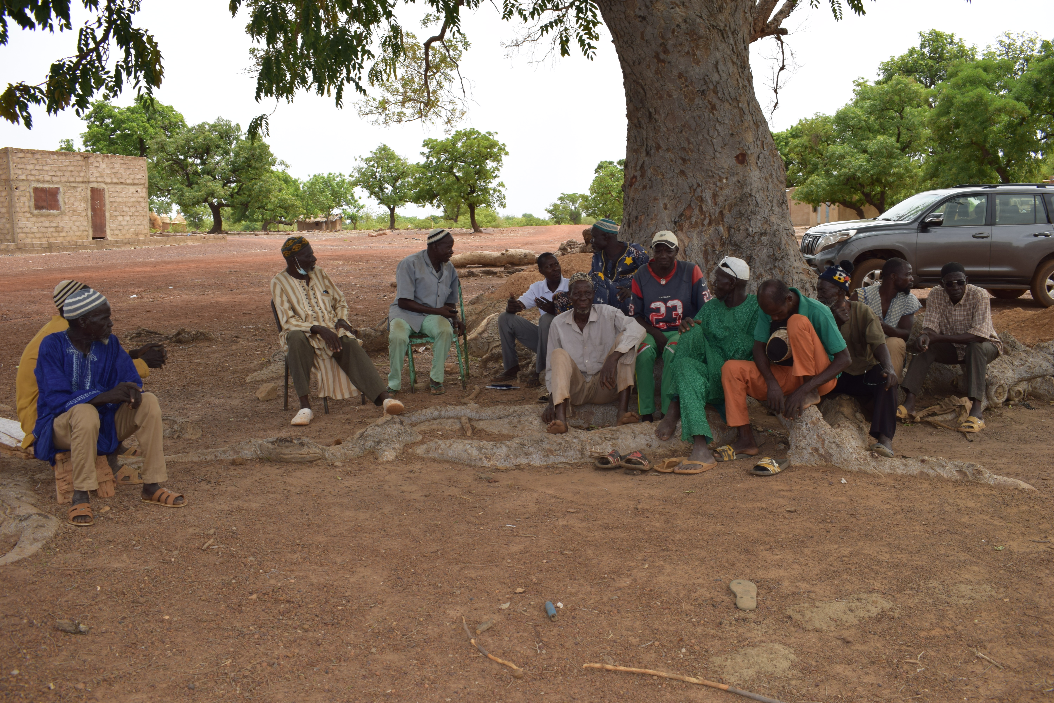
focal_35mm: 32
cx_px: 527
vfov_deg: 41.7
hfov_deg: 59.5
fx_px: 922
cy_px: 352
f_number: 8
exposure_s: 1/200
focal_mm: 21
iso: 100
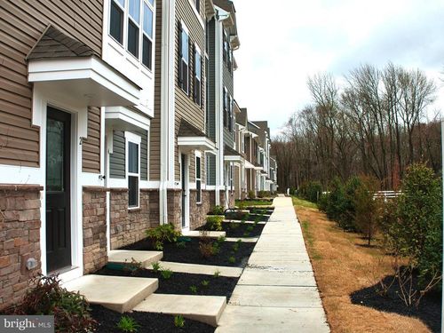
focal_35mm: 40
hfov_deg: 46.8
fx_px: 513
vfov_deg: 36.0
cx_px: 222
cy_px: 166
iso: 100
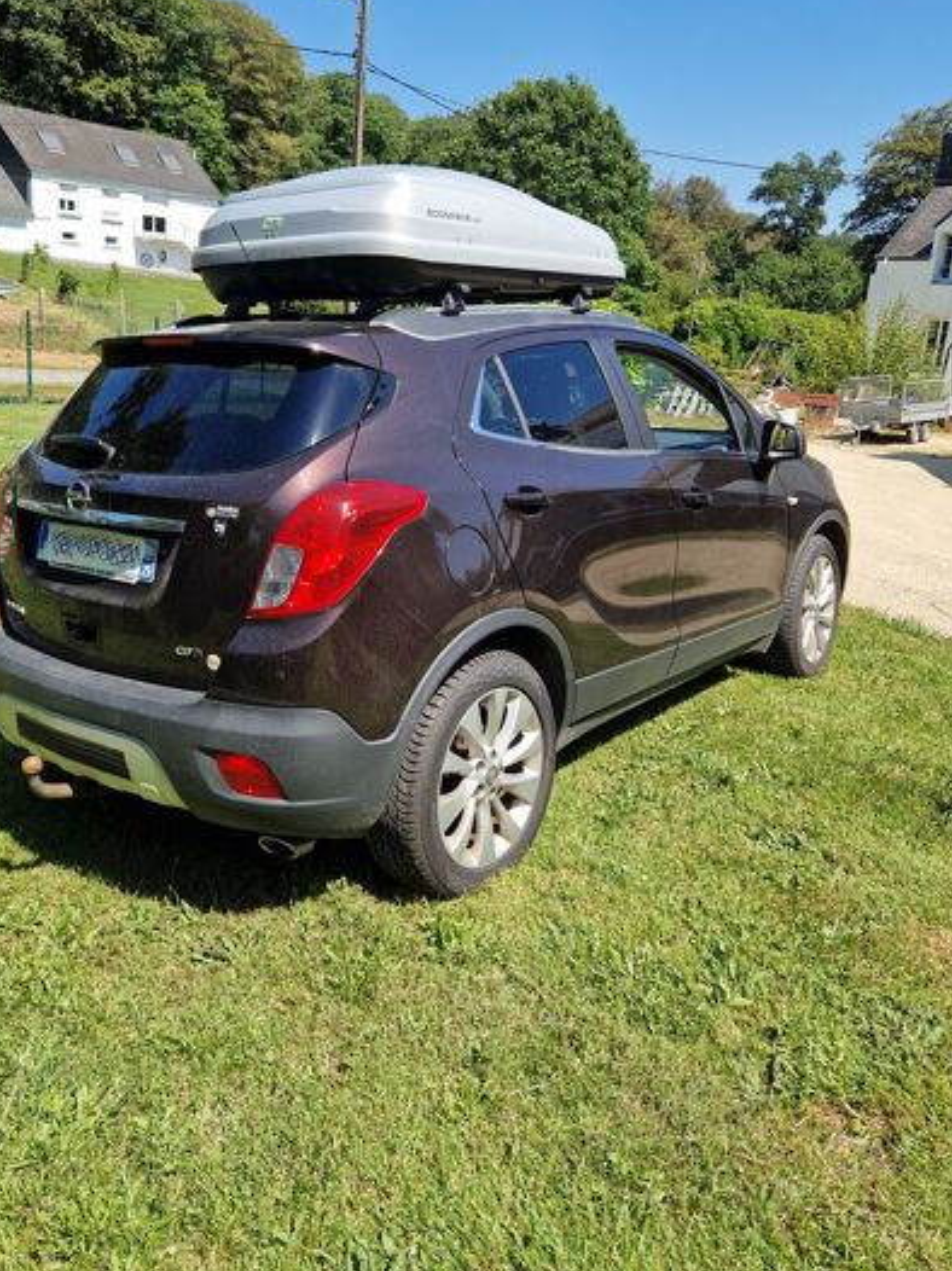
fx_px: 1028
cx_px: 413
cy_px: 549
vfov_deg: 63.2
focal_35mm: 28
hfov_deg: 49.6
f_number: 1.8
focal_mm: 5.4
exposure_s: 1/1014
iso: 50
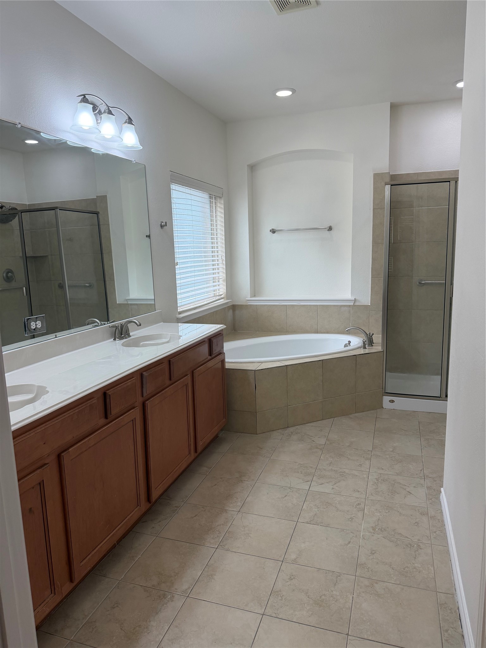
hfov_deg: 56.8
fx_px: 449
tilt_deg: -8.6
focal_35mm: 24
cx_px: 243
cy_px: 324
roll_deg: +2.4
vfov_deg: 71.6
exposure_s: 1/195
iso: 100
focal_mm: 6.76
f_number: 1.78
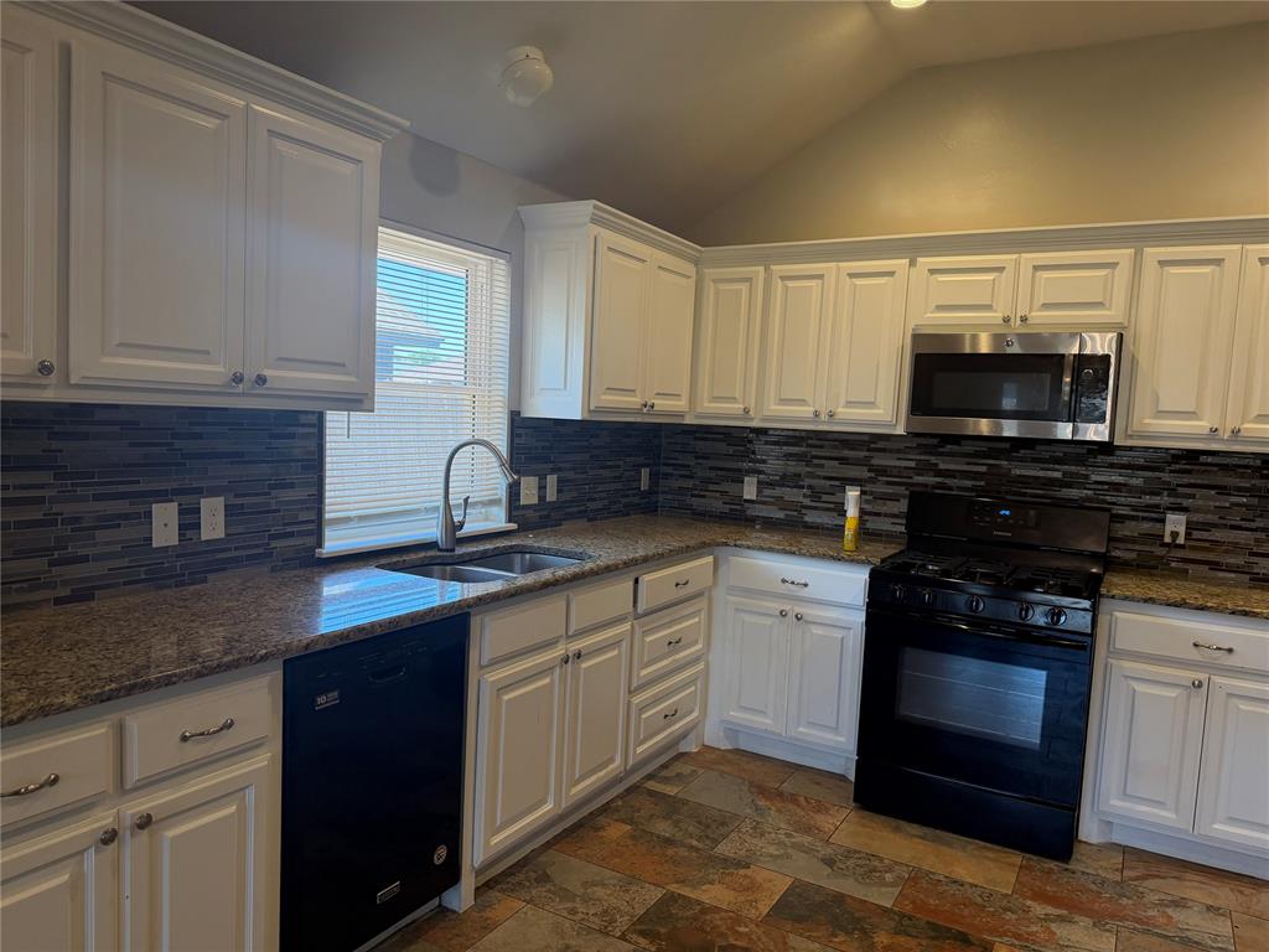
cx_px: 634
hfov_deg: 71.6
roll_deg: -2.9
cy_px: 476
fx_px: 880
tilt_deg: -4.7
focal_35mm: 24
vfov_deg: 56.8
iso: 200
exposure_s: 1/137
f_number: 1.78
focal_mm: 6.76
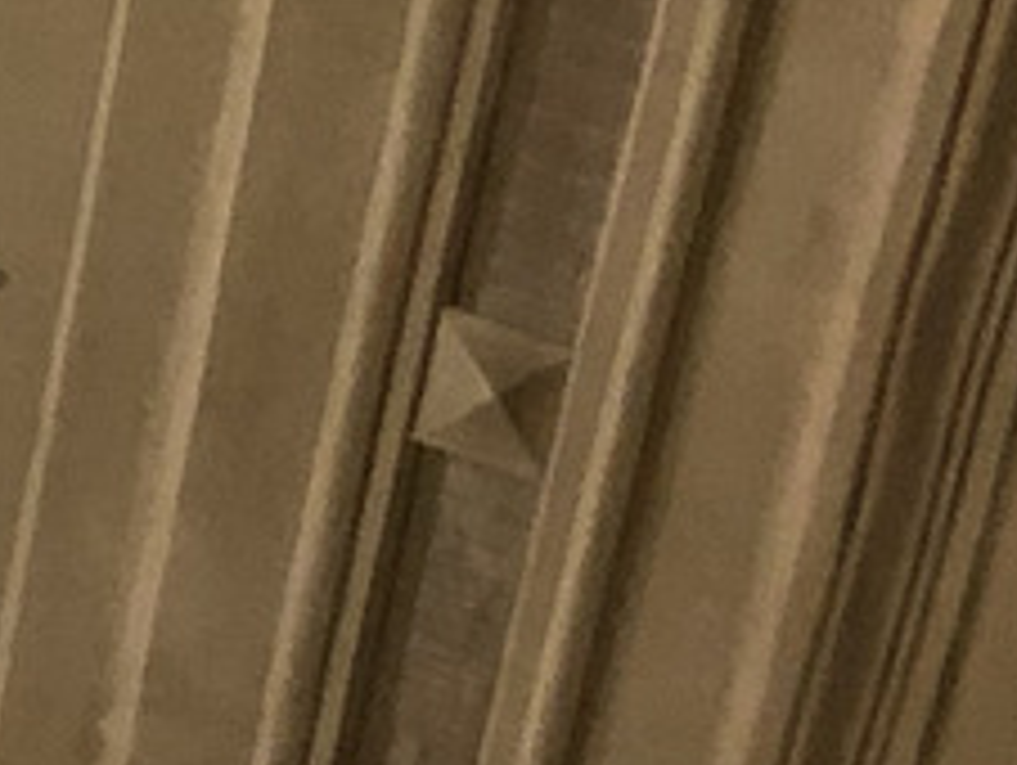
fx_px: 5823
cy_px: 680
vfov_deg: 7.5
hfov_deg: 8.0
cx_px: -2372
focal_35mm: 198
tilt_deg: +57.2
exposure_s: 1/17
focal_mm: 4
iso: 100
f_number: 1.8
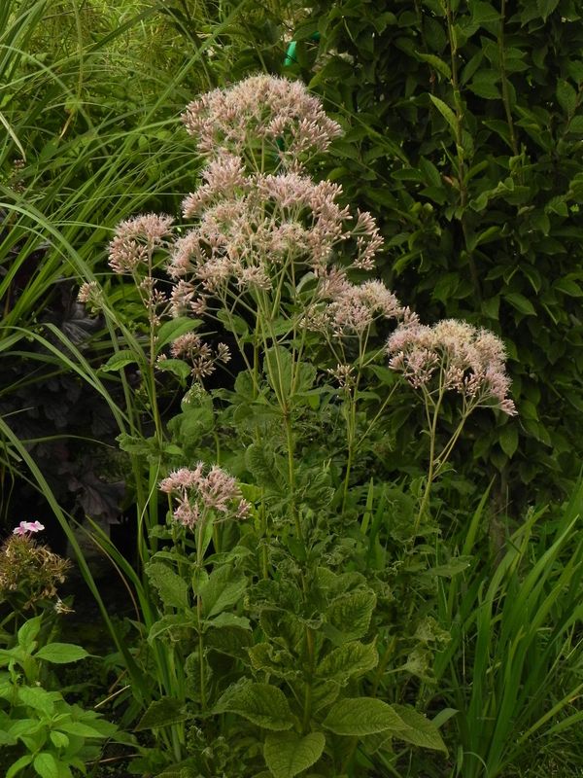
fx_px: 1684
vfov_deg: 26.0
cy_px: 389
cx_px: 292
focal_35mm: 75
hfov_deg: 19.6
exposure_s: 1/15
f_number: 4
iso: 160
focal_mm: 13.4
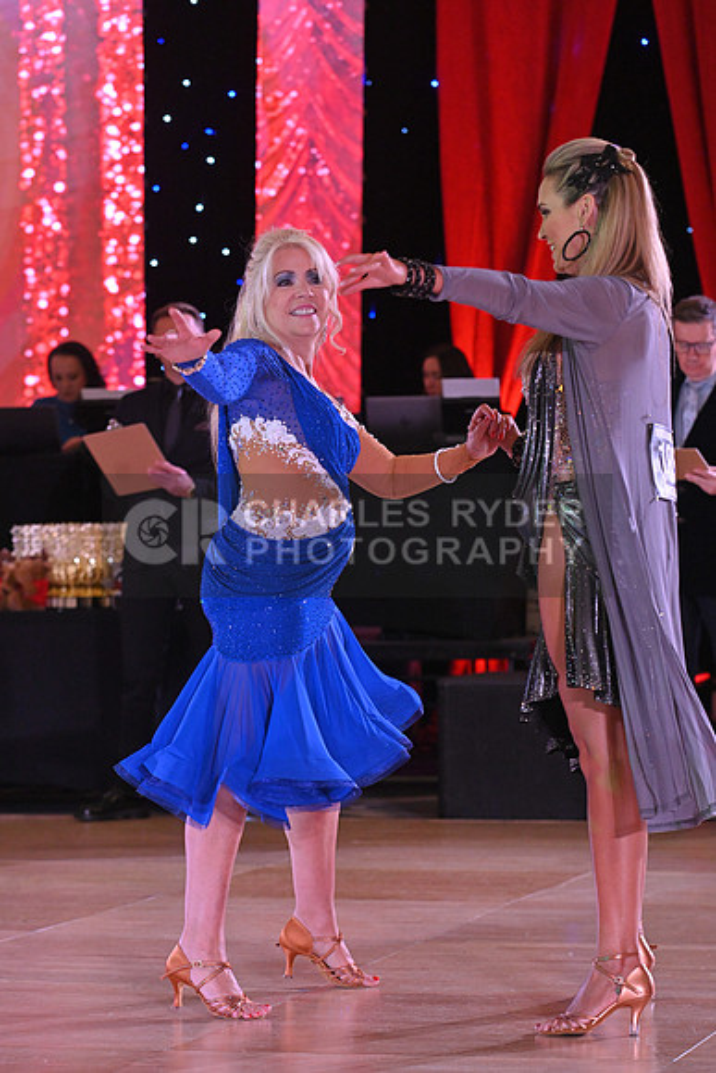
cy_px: 536
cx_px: 358
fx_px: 3637
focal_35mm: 122
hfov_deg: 11.2
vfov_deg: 16.8
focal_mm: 122
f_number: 5
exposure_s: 1/320
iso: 3200
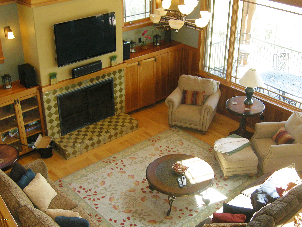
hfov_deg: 52.6
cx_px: 151
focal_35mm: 35
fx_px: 305
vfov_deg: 40.7
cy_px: 114
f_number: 2.7
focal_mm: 7.5
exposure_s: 1/55.1
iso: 176
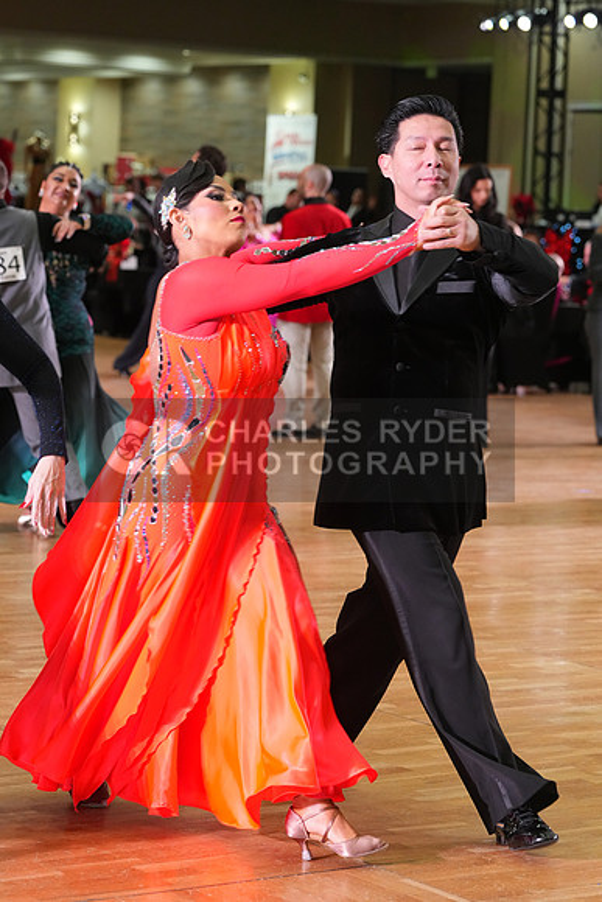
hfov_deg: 12.9
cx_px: 301
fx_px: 2657
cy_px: 451
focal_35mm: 106
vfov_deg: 19.3
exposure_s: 1/200
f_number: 5
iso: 3200
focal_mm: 106
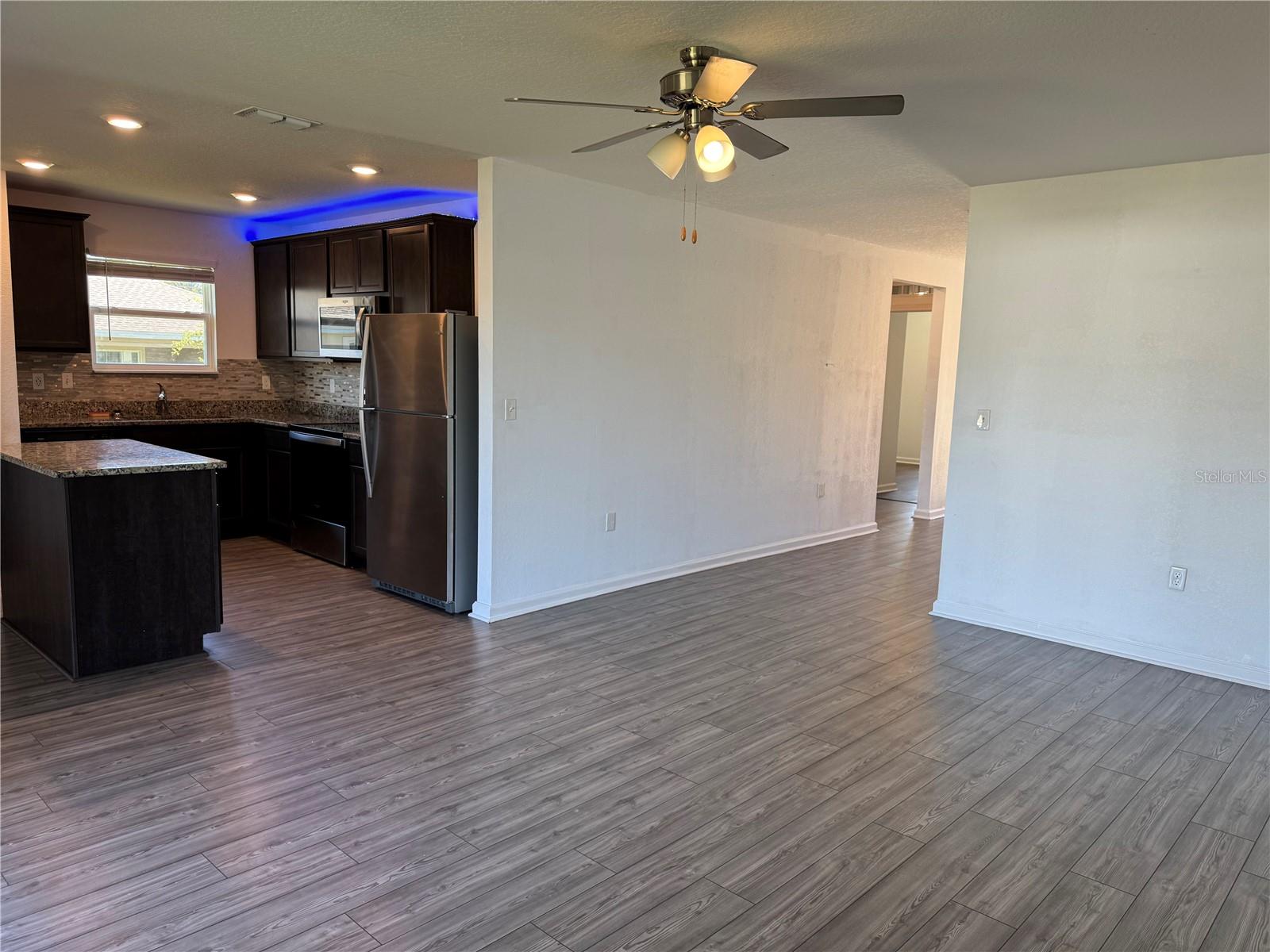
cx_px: 635
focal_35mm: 24
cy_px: 476
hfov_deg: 71.6
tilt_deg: -4.8
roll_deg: -2.3
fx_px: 881
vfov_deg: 56.8
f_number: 1.78
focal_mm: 6.76
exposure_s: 1/120
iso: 100
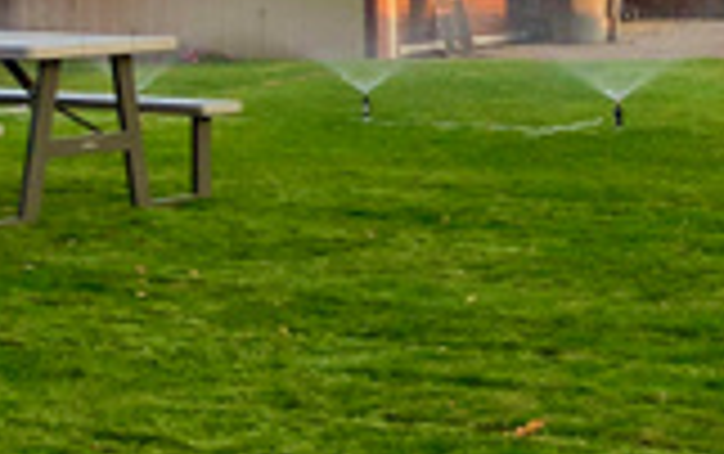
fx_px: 2331
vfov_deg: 11.0
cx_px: 989
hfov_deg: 16.5
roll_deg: +0.9
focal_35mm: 118
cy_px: -18
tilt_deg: -3.4
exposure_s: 1/128
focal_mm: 4
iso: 20
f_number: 1.8
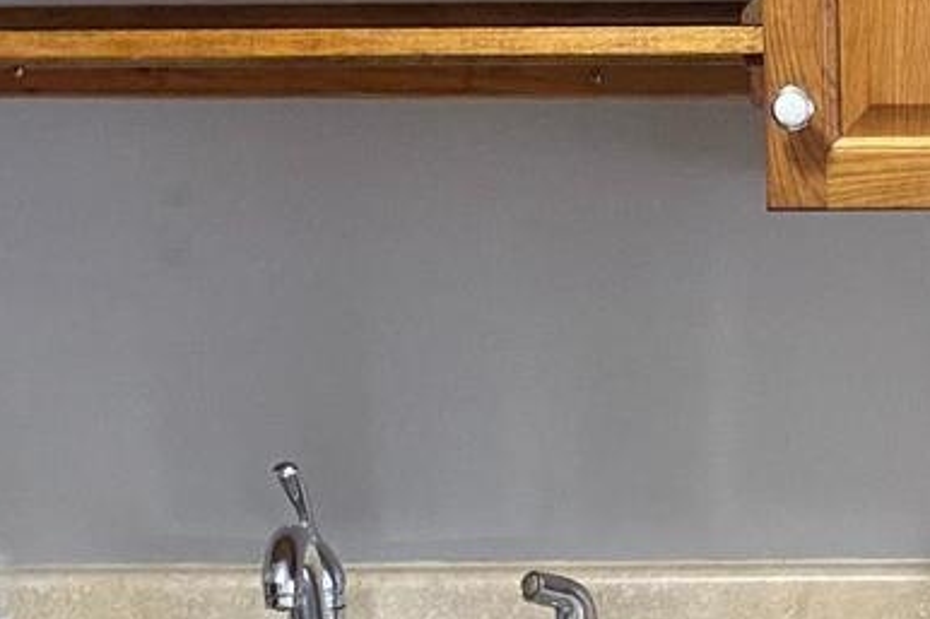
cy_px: 325
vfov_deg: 13.5
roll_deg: +0.5
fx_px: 2608
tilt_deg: -5.8
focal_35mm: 101
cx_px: 1152
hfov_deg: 19.0
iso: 400
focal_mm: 4.25
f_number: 1.8
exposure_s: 1/40
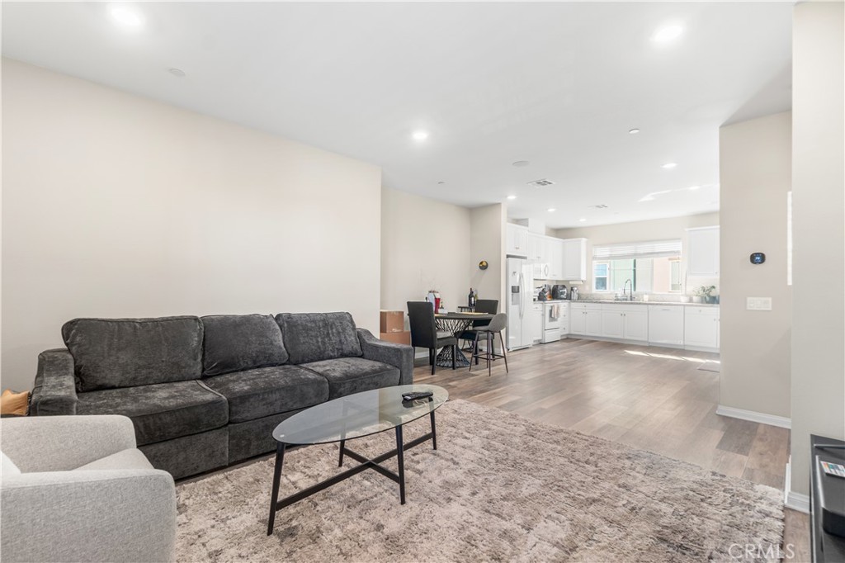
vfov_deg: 77.3
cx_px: 422
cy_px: 282
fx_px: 352
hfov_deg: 100.4
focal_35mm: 15
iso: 100
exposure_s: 1/1.67
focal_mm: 10
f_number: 7.1
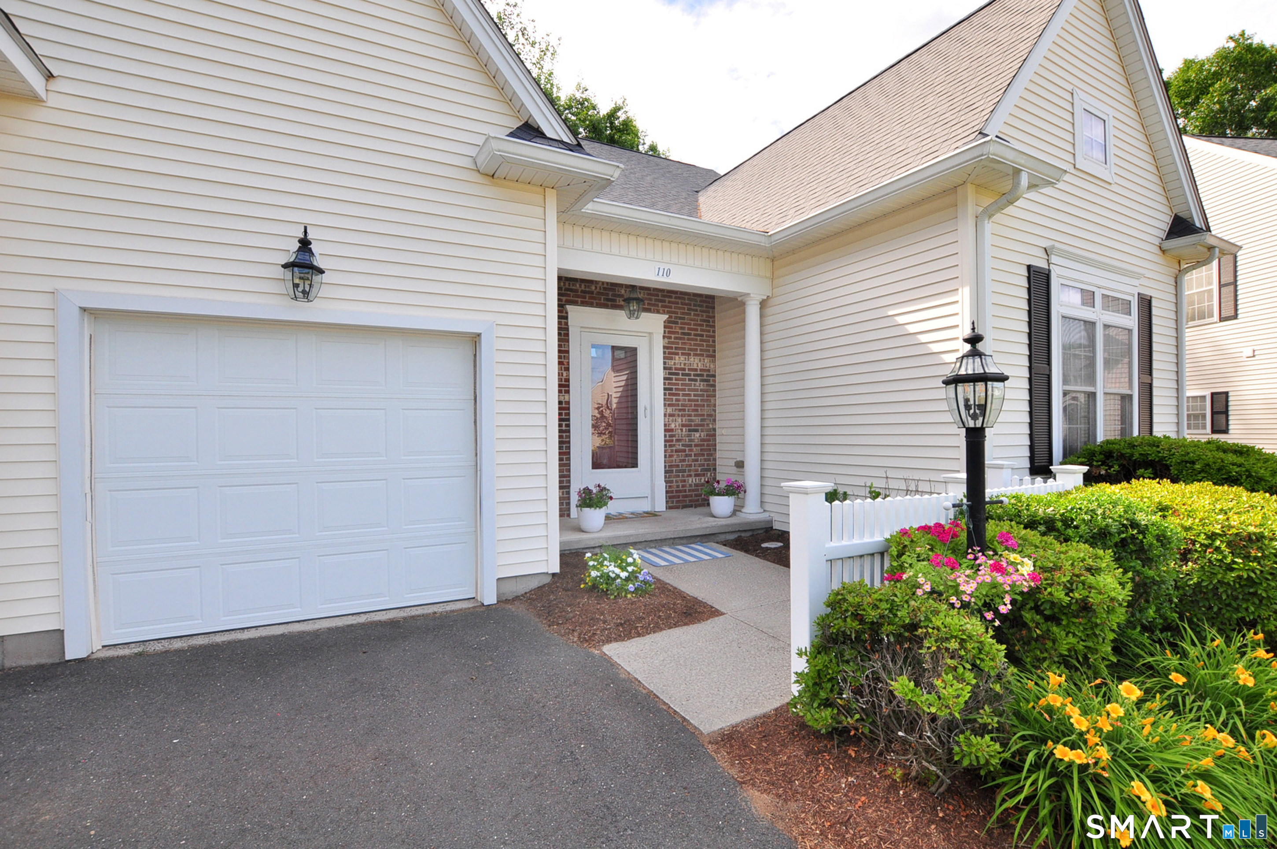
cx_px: 638
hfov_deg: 100.5
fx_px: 532
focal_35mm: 15
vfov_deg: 77.2
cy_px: 424
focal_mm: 10
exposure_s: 1/250
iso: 400
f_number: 8
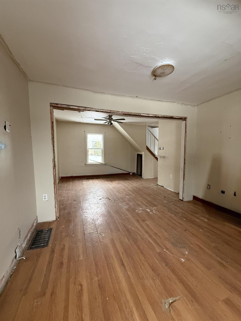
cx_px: 120
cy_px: 160
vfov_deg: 102.1
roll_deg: +0.2
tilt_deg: -3.7
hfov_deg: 85.7
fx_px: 130
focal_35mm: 14
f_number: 2.2
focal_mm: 2.22
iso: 500
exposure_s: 1/60
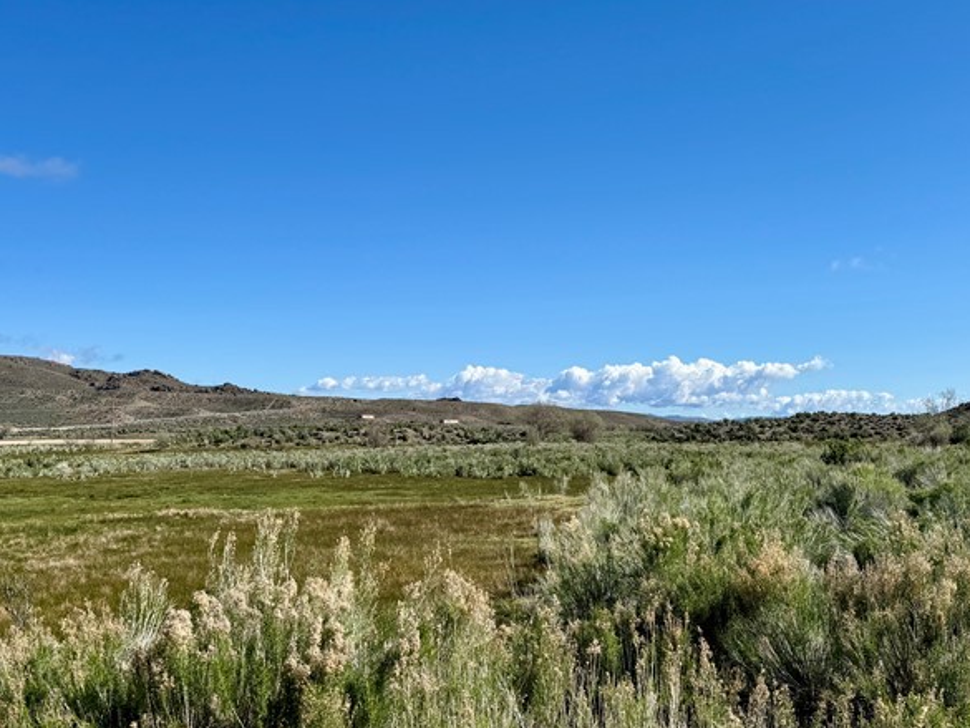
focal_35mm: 42
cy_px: 317
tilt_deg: +3.1
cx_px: 476
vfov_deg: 34.3
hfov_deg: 44.8
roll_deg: -2.8
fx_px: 1177
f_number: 1.78
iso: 80
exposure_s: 1/5814
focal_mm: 6.76
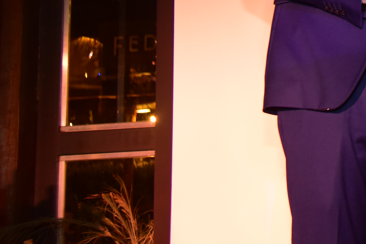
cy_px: -117
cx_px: 446
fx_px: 1129
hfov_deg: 17.5
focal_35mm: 111
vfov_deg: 11.8
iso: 2500
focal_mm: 34
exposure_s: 1/80
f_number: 4
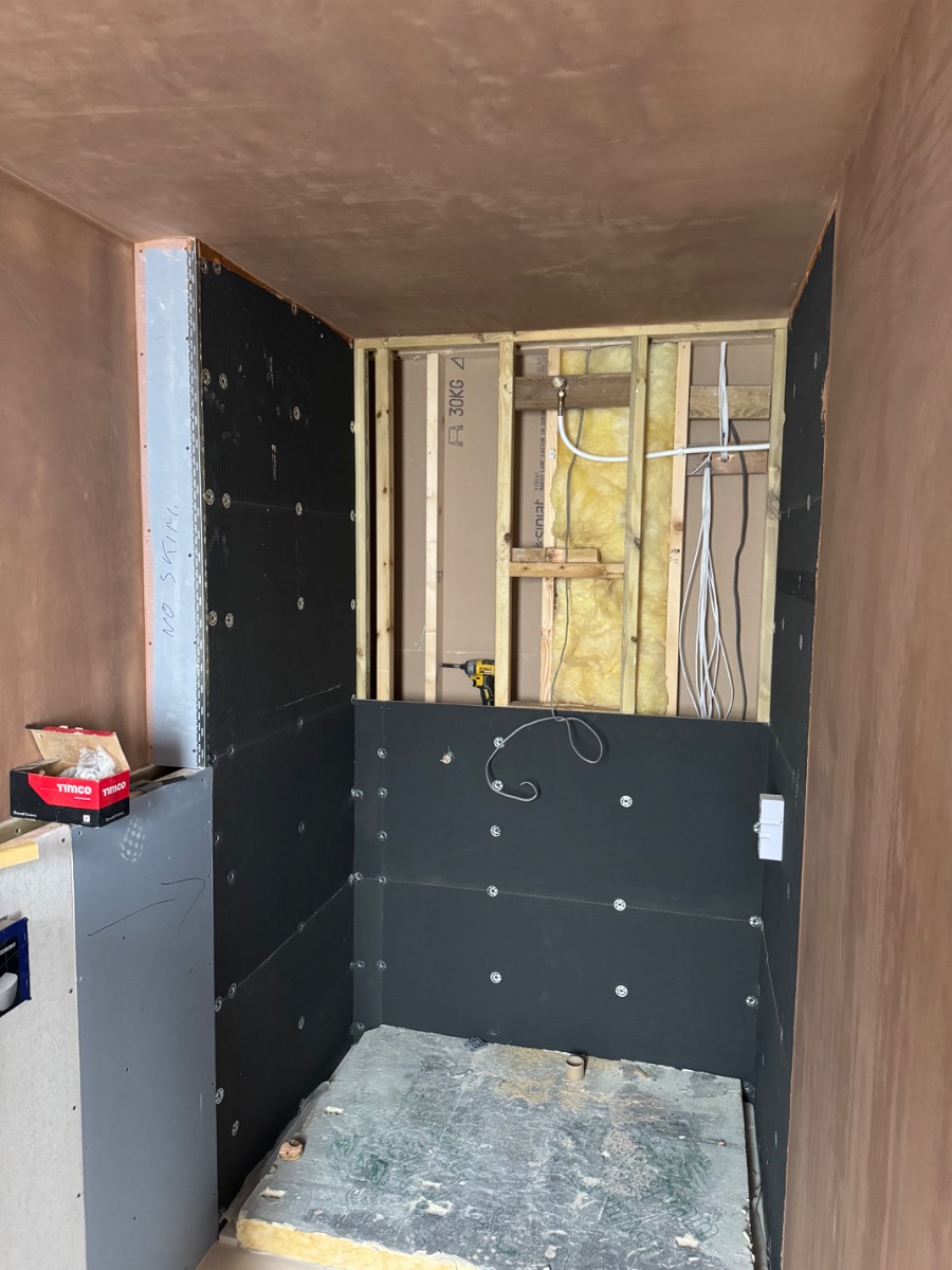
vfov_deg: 71.6
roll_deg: -0.1
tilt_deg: -7.2
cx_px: 476
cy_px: 635
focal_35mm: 24
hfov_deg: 56.8
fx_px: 880
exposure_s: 1/44
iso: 800
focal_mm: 6.76
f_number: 1.78
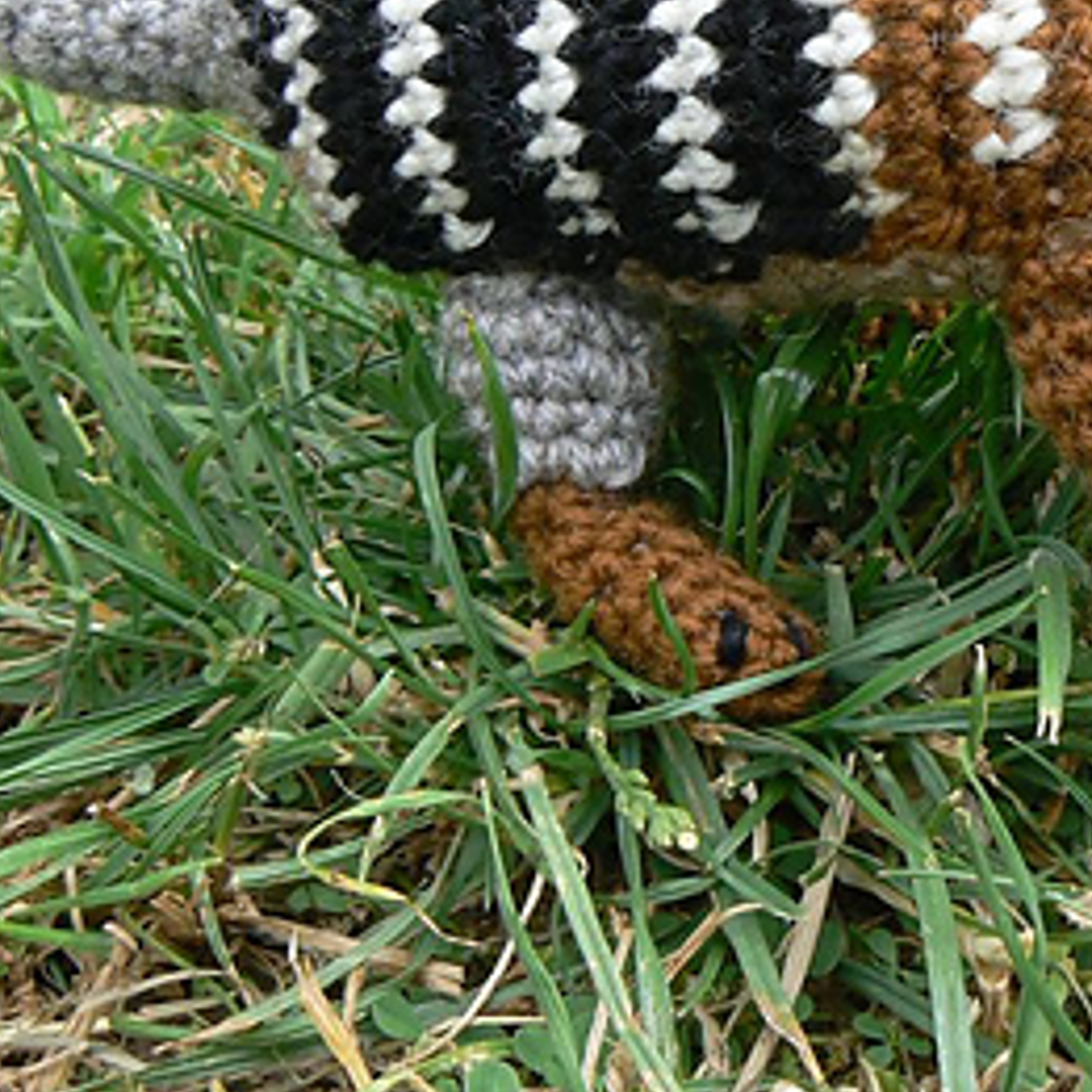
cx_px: 816
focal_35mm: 78
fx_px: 2784
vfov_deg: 21.9
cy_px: 209
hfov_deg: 22.0
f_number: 5.6
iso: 80
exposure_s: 1/100
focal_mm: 6
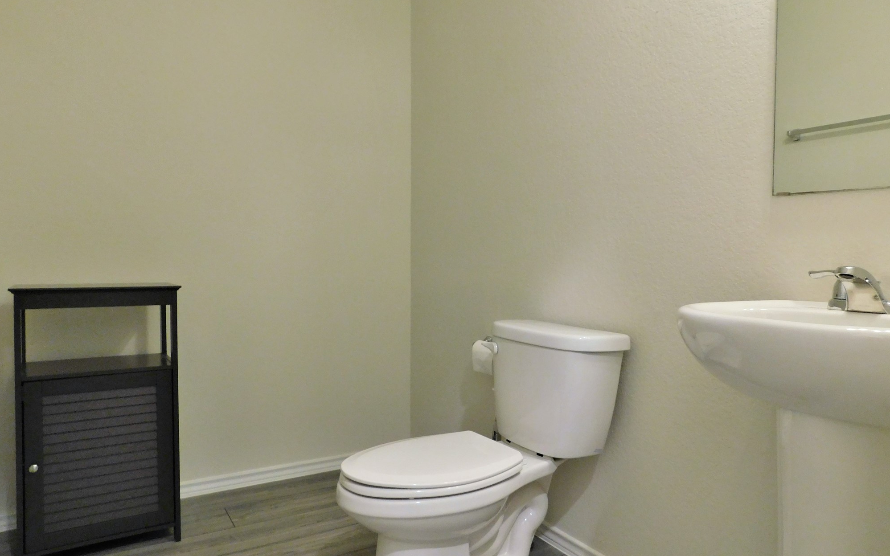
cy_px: 277
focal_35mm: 25
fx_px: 606
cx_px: 451
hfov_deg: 72.5
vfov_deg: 49.3
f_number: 3
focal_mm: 4
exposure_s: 1/25
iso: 400
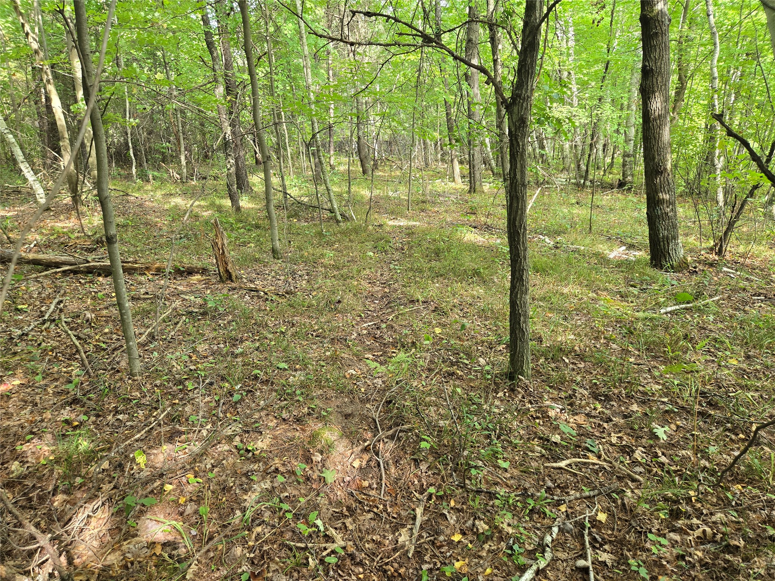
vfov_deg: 58.9
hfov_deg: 73.9
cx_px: 388
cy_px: 290
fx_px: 515
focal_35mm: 23
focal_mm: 5.4
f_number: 1.8
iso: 160
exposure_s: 1/120
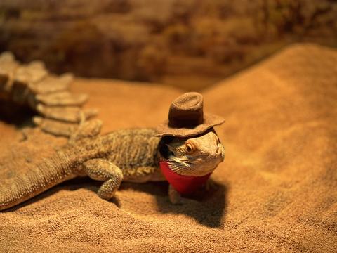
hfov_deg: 25.3
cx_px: 168
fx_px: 750
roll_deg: -2.0
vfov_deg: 19.1
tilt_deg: -28.2
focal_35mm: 77
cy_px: 126
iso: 250
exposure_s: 1/40
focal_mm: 9
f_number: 2.8
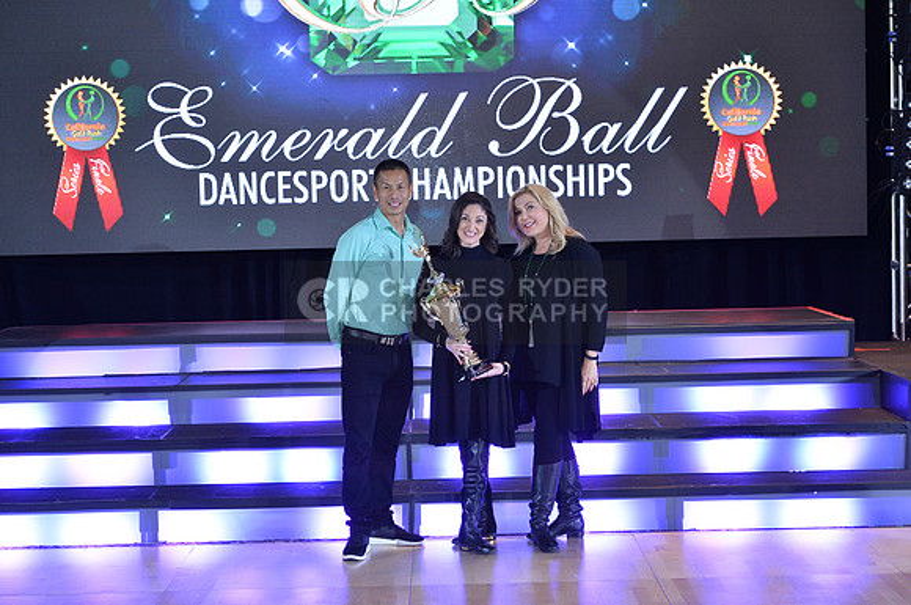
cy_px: 302
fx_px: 2022
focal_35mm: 80
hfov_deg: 25.4
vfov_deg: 17.0
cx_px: 456
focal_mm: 80
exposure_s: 1/250
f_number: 5
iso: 2000
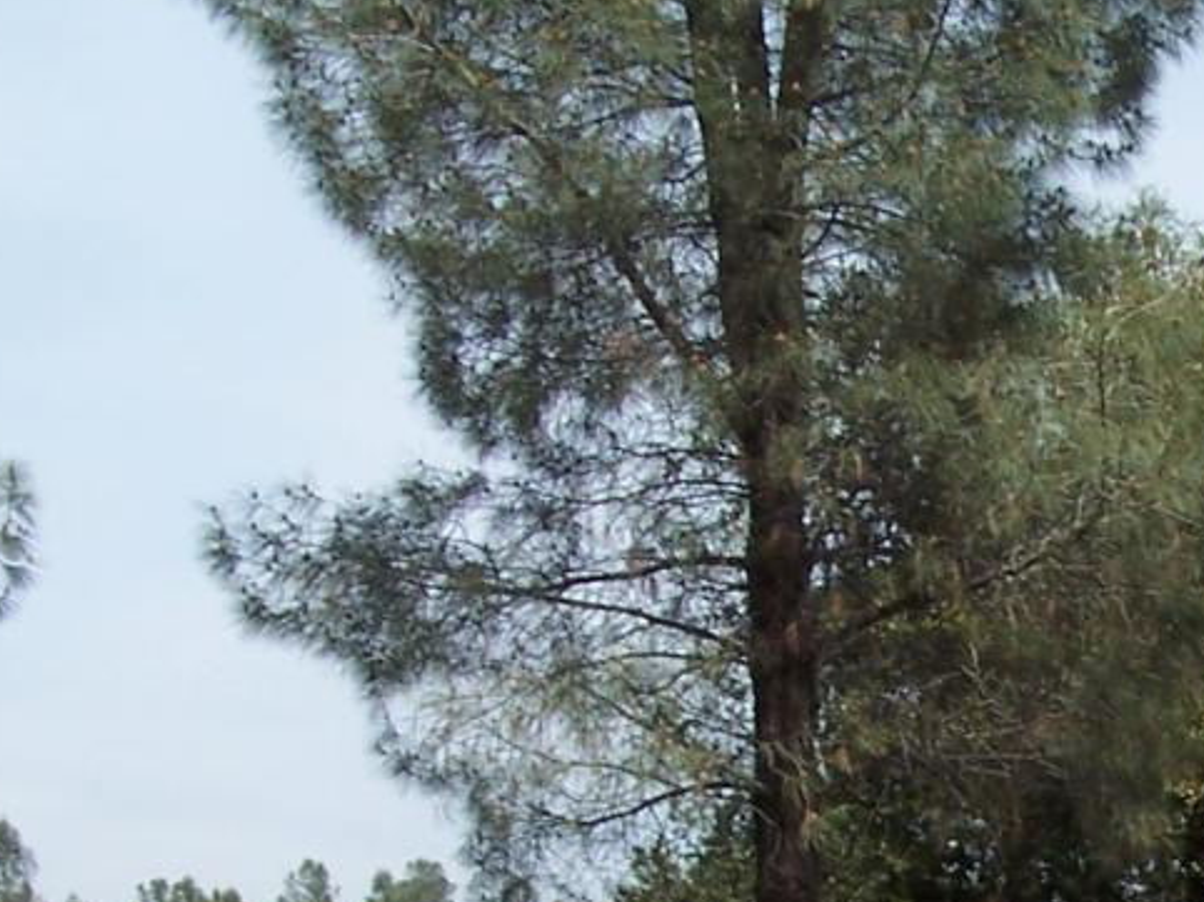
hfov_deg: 18.8
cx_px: 1281
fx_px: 3511
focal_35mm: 101
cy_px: 1059
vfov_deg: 14.2
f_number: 5.6
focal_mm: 6.3
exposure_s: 1/500
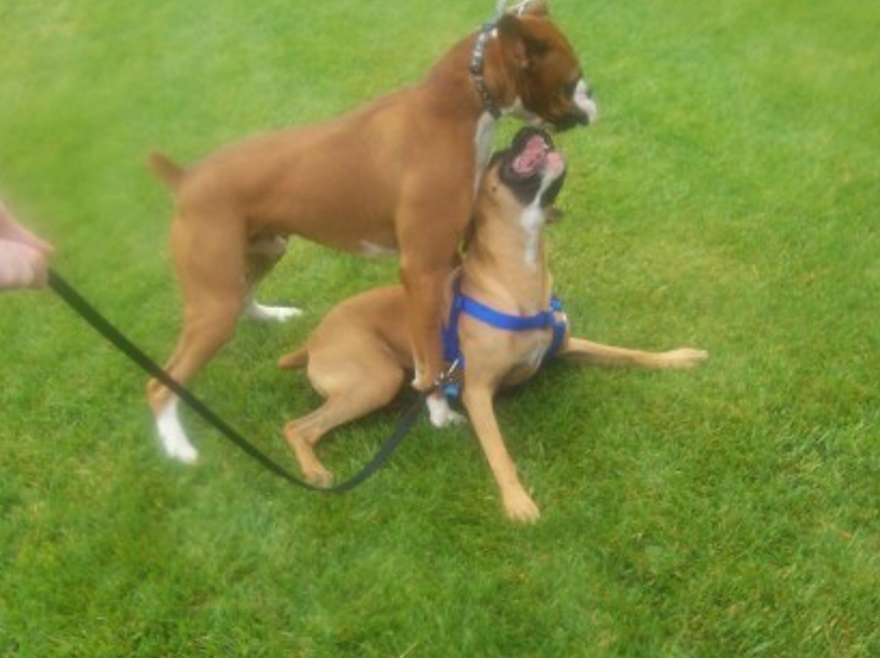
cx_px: 514
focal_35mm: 46
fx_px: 1168
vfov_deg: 31.4
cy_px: 278
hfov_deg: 41.1
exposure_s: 1/250
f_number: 2.8
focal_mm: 5.6
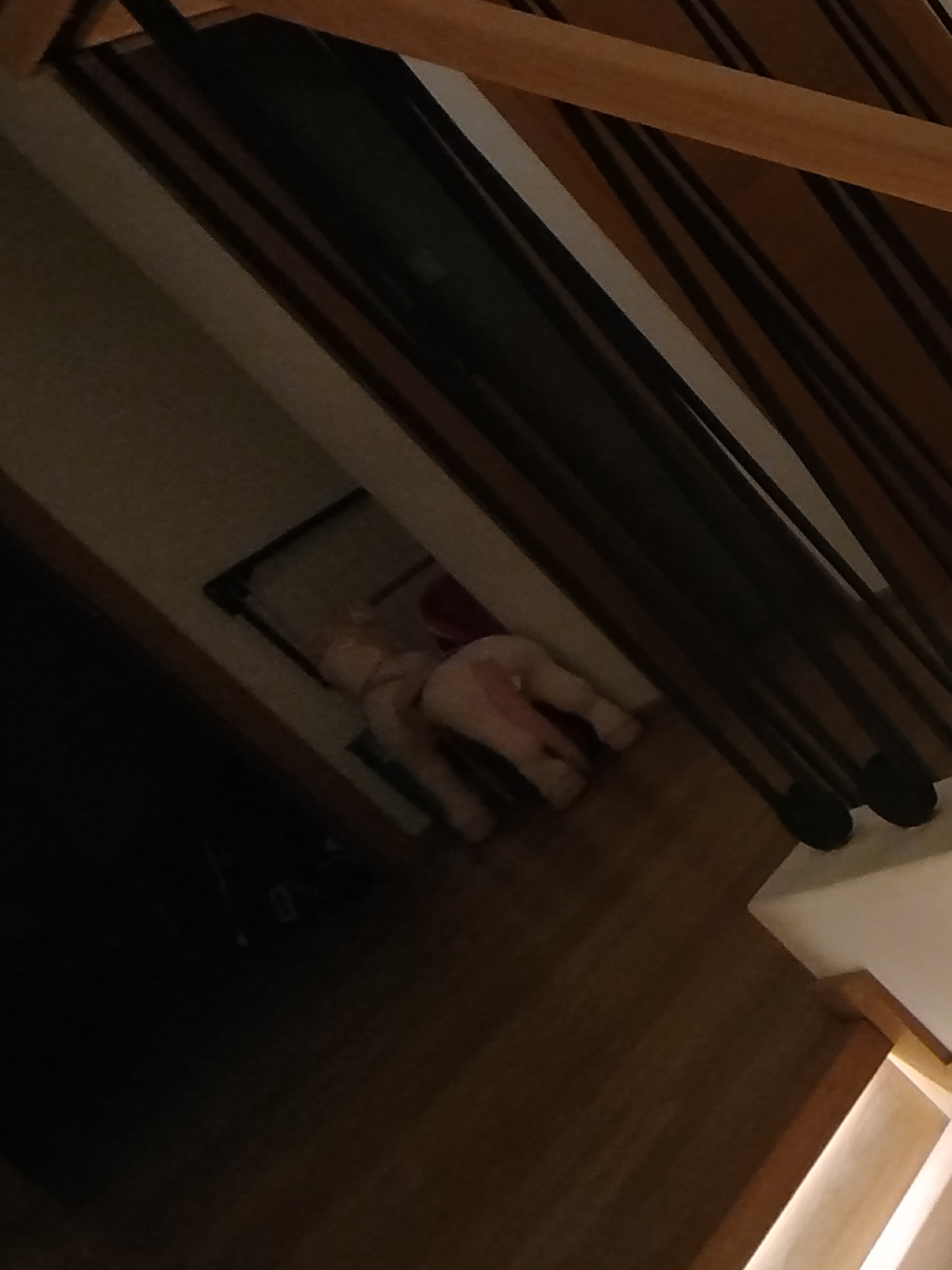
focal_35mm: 36
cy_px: 362
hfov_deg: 28.0
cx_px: 1394
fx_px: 1320
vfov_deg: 49.8
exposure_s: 1/33
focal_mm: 1.65
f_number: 2.2
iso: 200
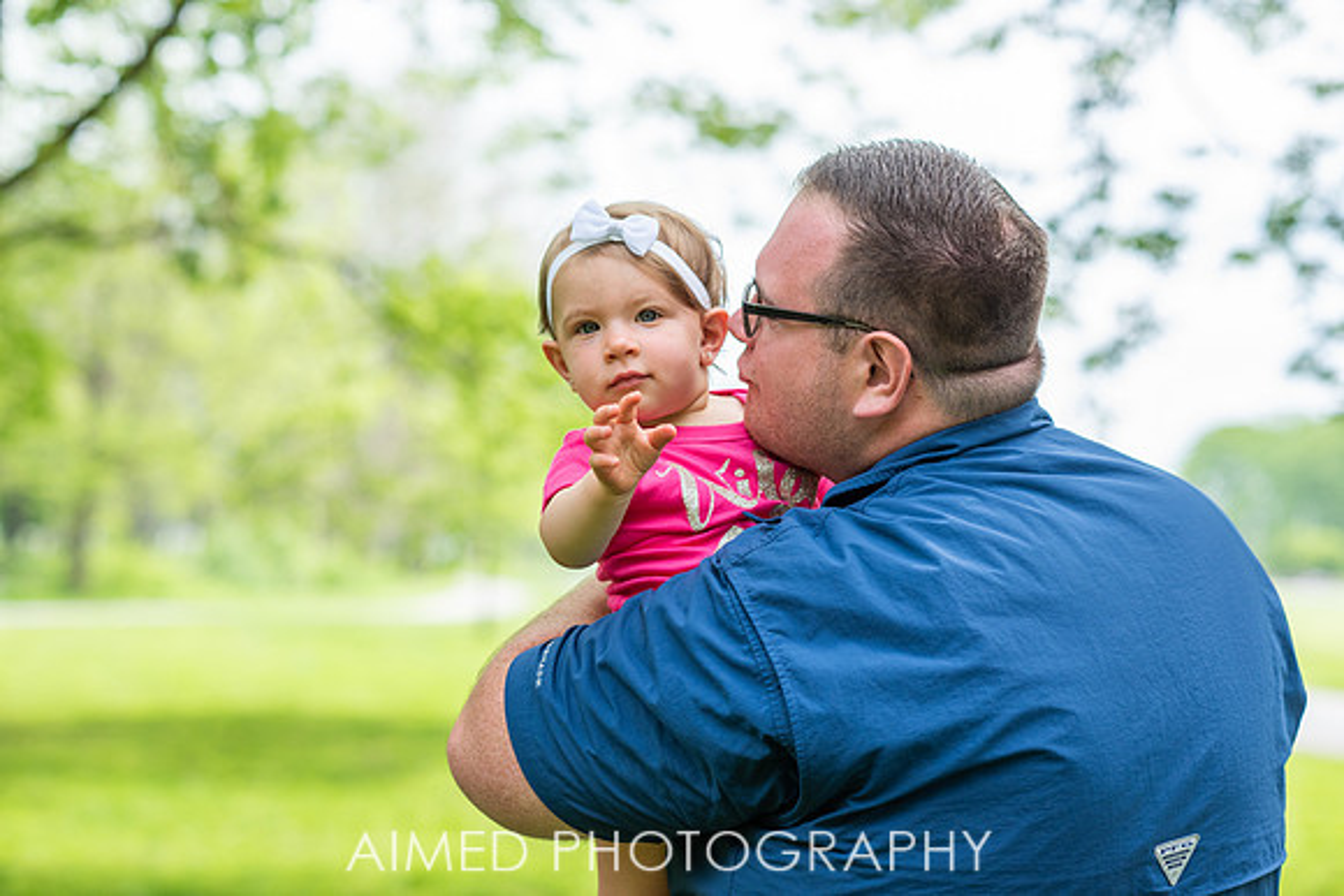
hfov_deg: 23.9
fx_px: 3174
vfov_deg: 16.1
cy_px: 448
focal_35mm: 85
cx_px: 672
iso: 320
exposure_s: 1/1000
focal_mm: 85
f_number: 3.5
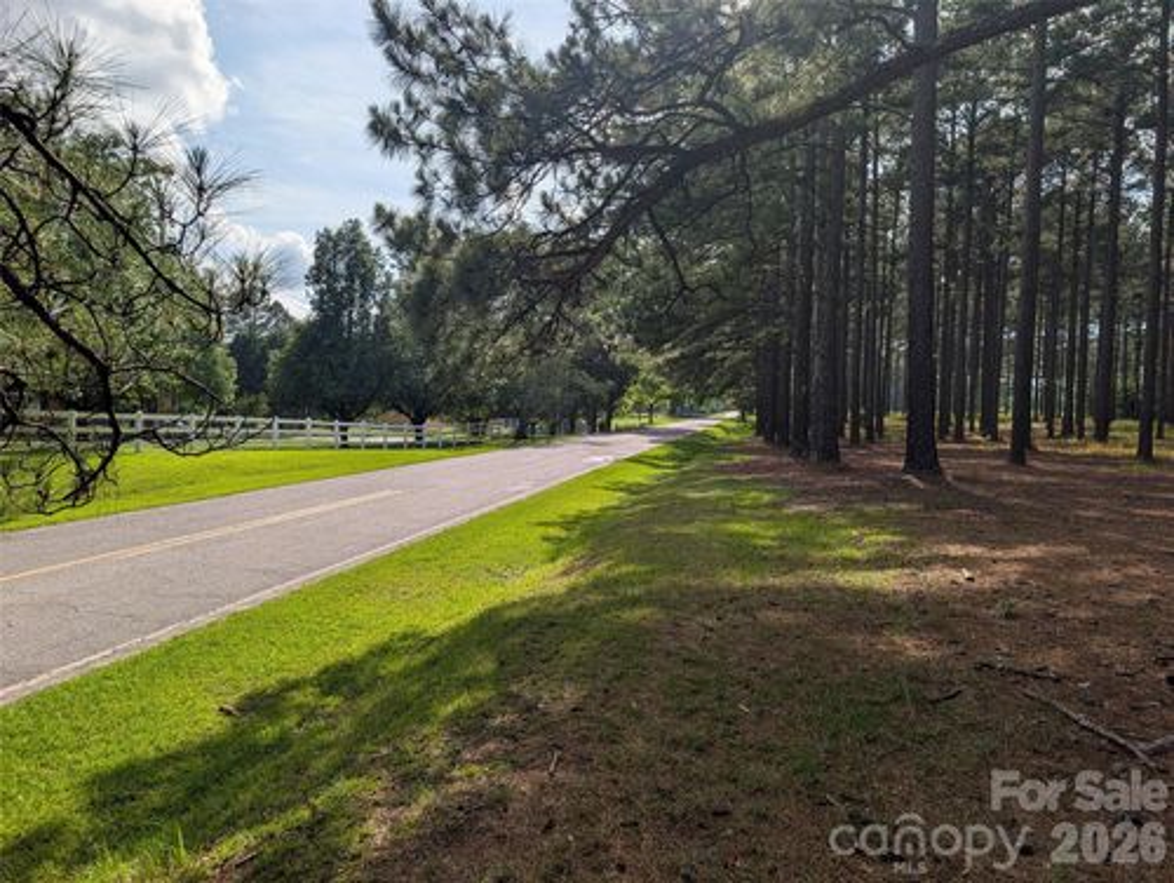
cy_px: 442
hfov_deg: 71.5
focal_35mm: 24
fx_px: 815
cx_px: 587
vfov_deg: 56.9
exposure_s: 1/1783
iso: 22
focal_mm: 6.9
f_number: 1.68
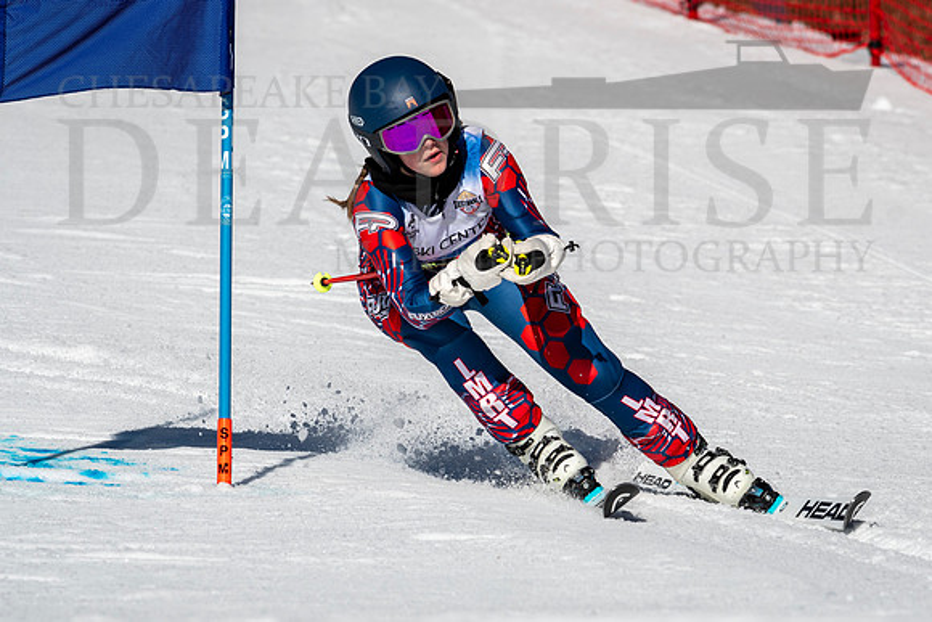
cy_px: 293
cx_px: 499
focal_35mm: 691
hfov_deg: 3.0
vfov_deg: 2.0
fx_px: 17887
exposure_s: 1/2000
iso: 200
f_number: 8
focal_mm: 400
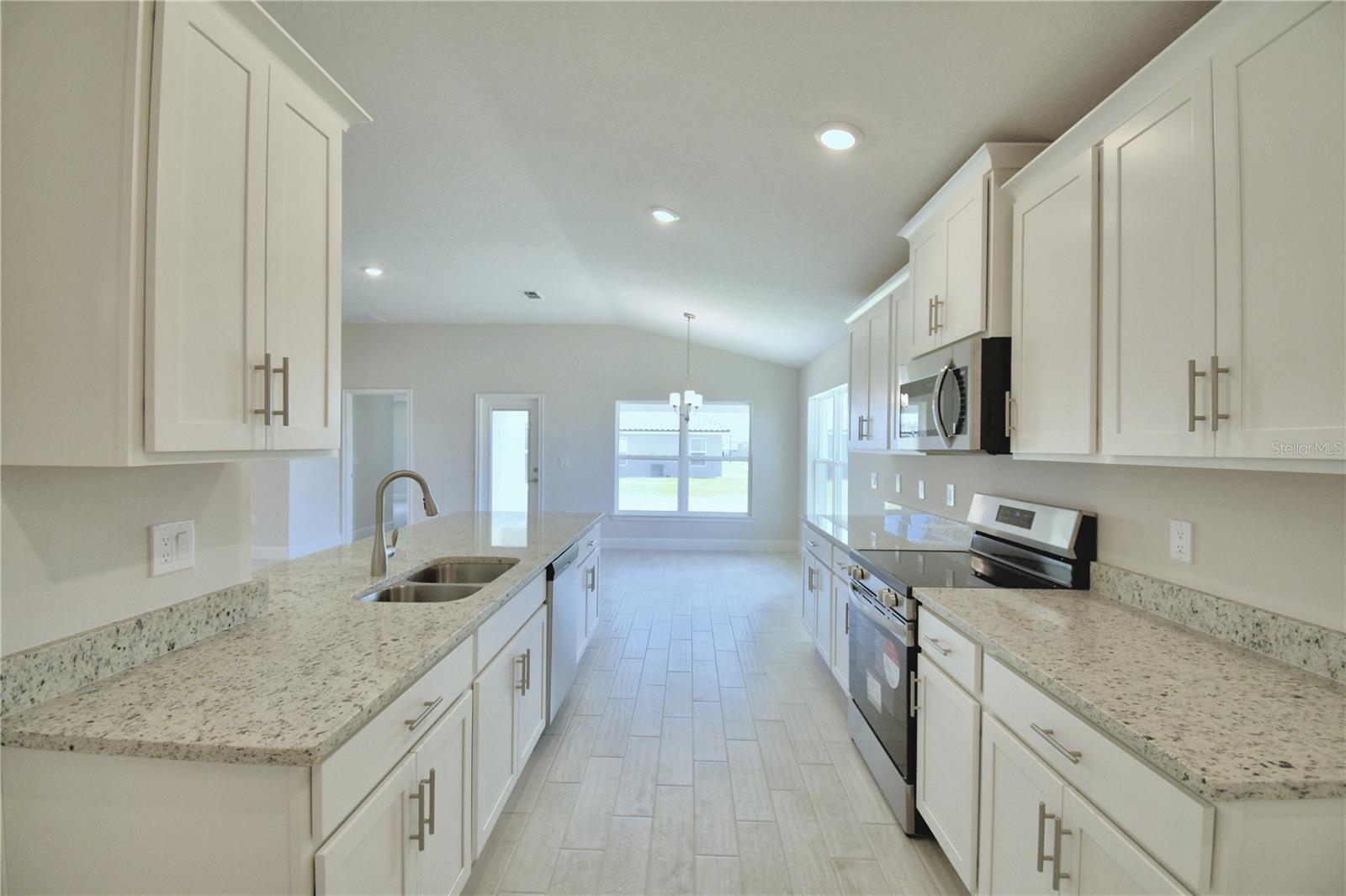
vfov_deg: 77.3
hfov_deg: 100.4
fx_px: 561
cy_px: 448
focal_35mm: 15
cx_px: 673
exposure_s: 1/125
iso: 200
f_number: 4.5
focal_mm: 10
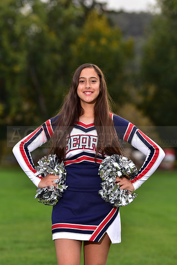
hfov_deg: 9.2
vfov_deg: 13.7
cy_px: 132
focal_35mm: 150
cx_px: 88
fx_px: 1106
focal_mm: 150
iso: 160
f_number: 4.5
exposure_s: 1/250
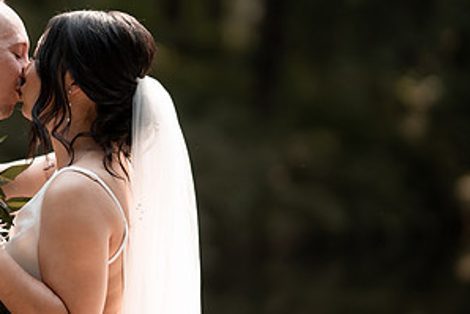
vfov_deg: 7.5
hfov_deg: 11.2
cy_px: 162
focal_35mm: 183
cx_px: 87
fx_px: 2390
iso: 100
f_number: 1.4
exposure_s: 1/1600
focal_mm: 85
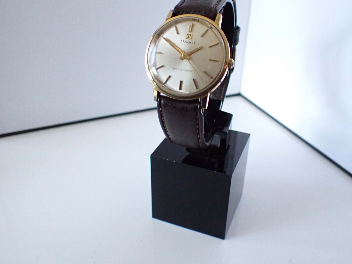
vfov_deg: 41.7
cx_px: 196
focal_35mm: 34
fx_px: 346
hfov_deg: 53.8
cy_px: 115
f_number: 2.3
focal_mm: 5.4
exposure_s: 1/125
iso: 800
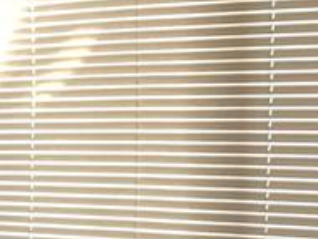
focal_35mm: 167
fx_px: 1536
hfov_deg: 11.0
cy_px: 364
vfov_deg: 8.7
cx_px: -268
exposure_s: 1/60
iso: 200
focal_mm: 3.3
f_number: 2.4
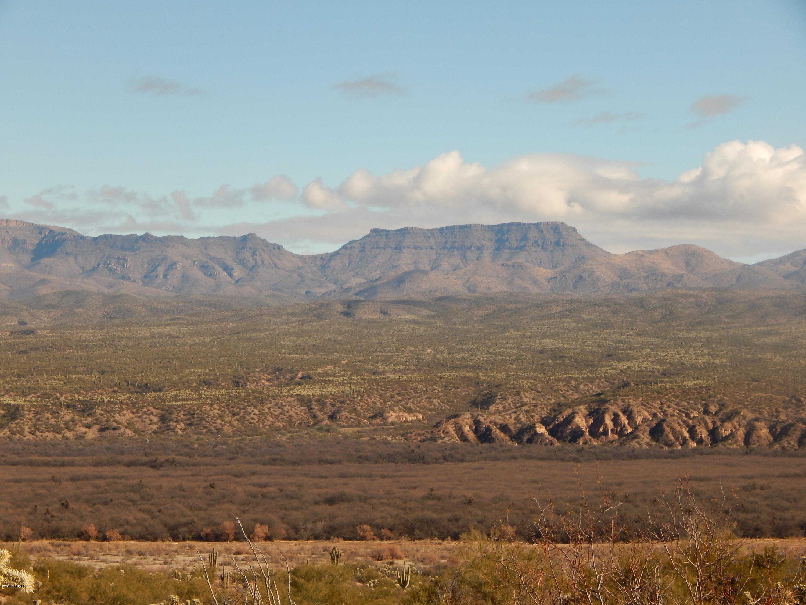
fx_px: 2422
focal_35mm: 104
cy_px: 302
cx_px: 403
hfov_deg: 18.9
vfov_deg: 14.2
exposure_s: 1/800
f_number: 4.5
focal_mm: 18.7
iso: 125
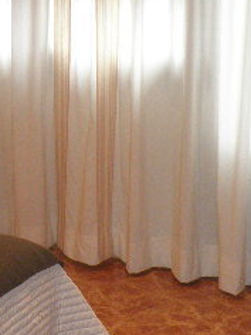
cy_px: -3
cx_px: -37
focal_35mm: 88
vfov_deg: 21.4
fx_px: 851
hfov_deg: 16.2
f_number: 2.8
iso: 125
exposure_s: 1/30
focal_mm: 4.7
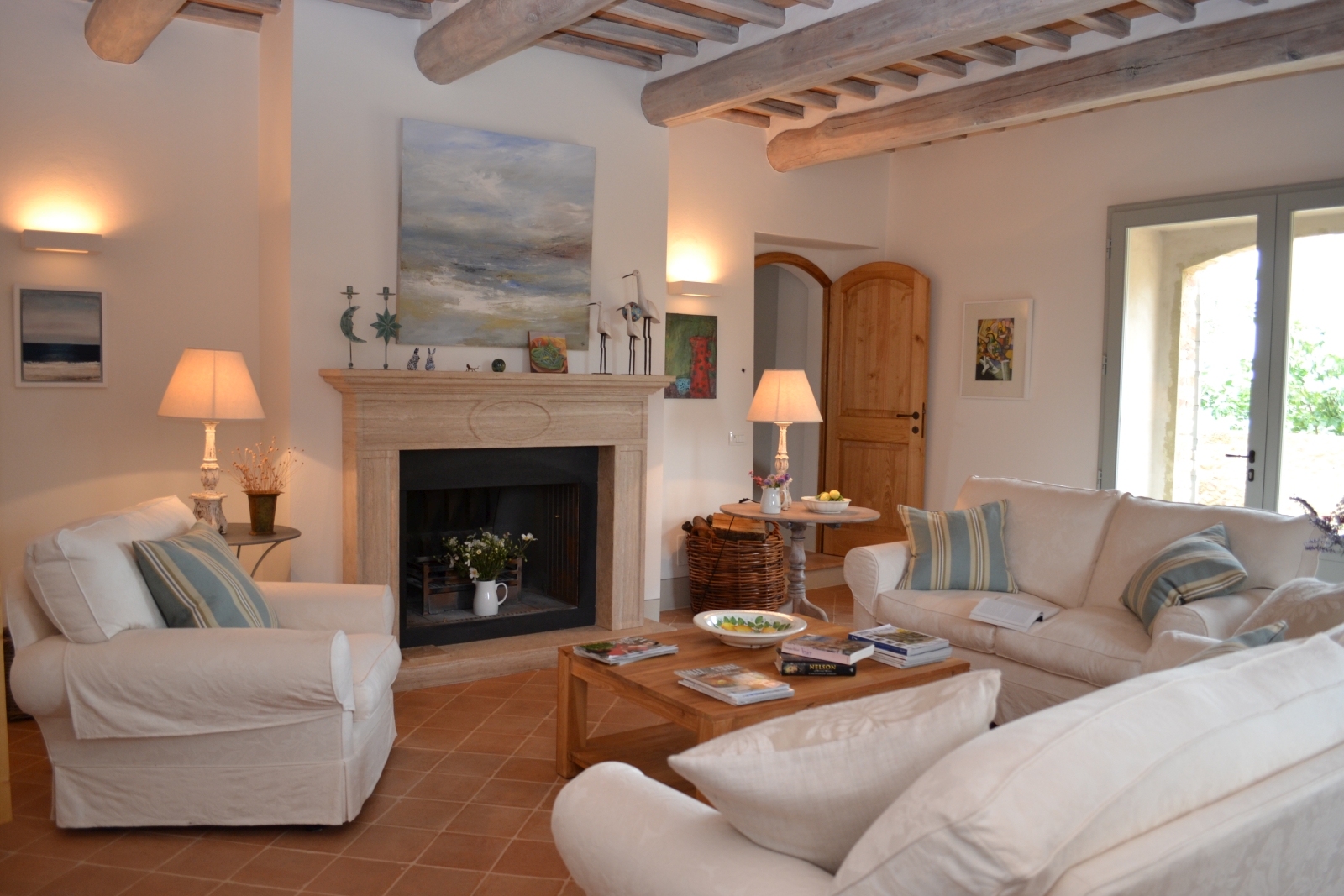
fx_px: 1008
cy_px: 448
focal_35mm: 27
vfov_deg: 47.9
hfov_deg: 67.4
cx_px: 672
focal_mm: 18
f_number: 3.5
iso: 450
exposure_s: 1/60
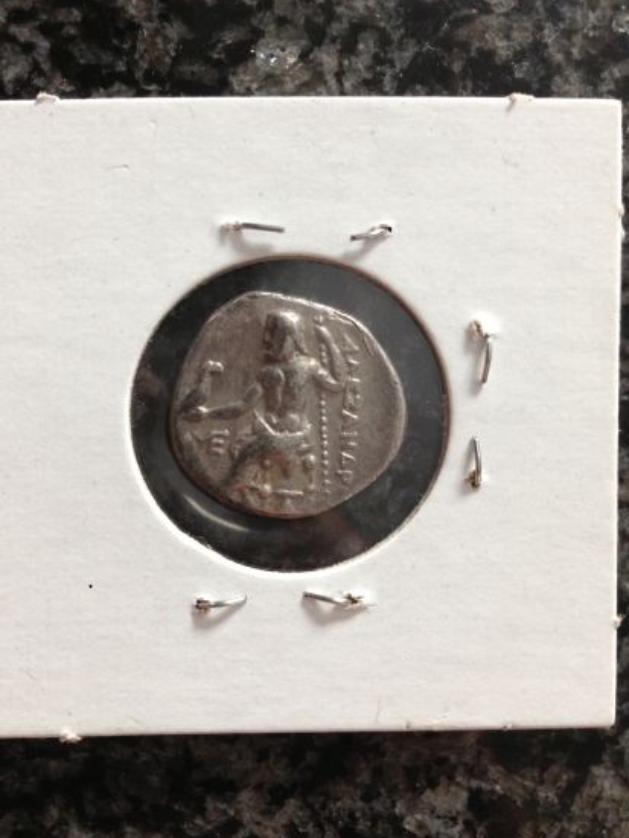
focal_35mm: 36
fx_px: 872
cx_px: 294
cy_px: 413
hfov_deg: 39.7
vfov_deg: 51.3
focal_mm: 4.13
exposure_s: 1/20
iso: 100
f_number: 2.4
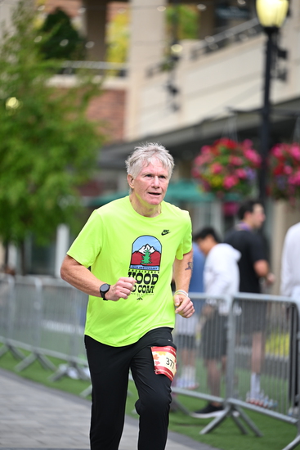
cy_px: 225
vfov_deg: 12.4
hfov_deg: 8.3
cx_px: 150
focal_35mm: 165
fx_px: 2061
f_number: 2.8
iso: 640
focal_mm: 165
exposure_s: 1/1600
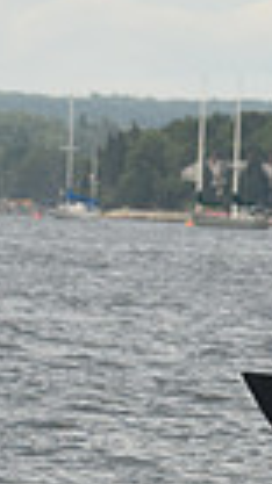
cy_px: 232
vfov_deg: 2.5
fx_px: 11227
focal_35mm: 874
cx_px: 1001
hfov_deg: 1.4
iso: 400
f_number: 8
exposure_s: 1/640
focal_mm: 200
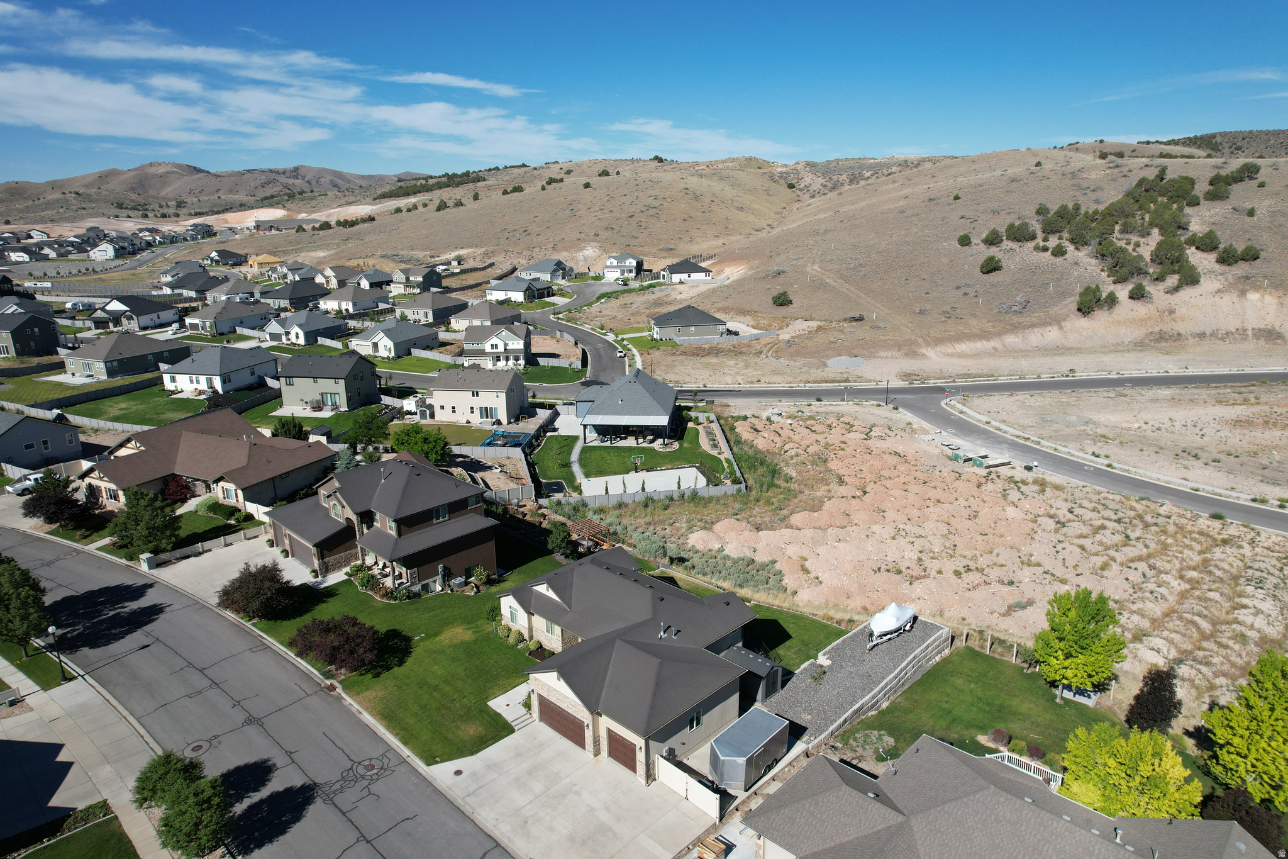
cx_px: 644
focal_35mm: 22
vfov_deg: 57.2
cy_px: 430
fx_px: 787
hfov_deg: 78.6
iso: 100
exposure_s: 1/2500
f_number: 2.8
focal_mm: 8.38
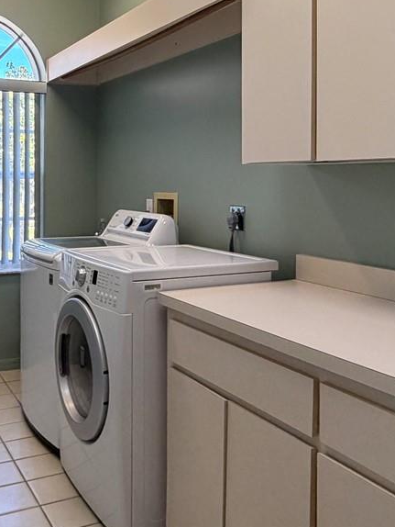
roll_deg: +1.0
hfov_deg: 36.4
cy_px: 188
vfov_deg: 47.3
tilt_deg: +0.1
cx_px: 123
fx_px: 593
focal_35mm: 39
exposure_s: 1/120
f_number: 2.2
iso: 250
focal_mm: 2.22
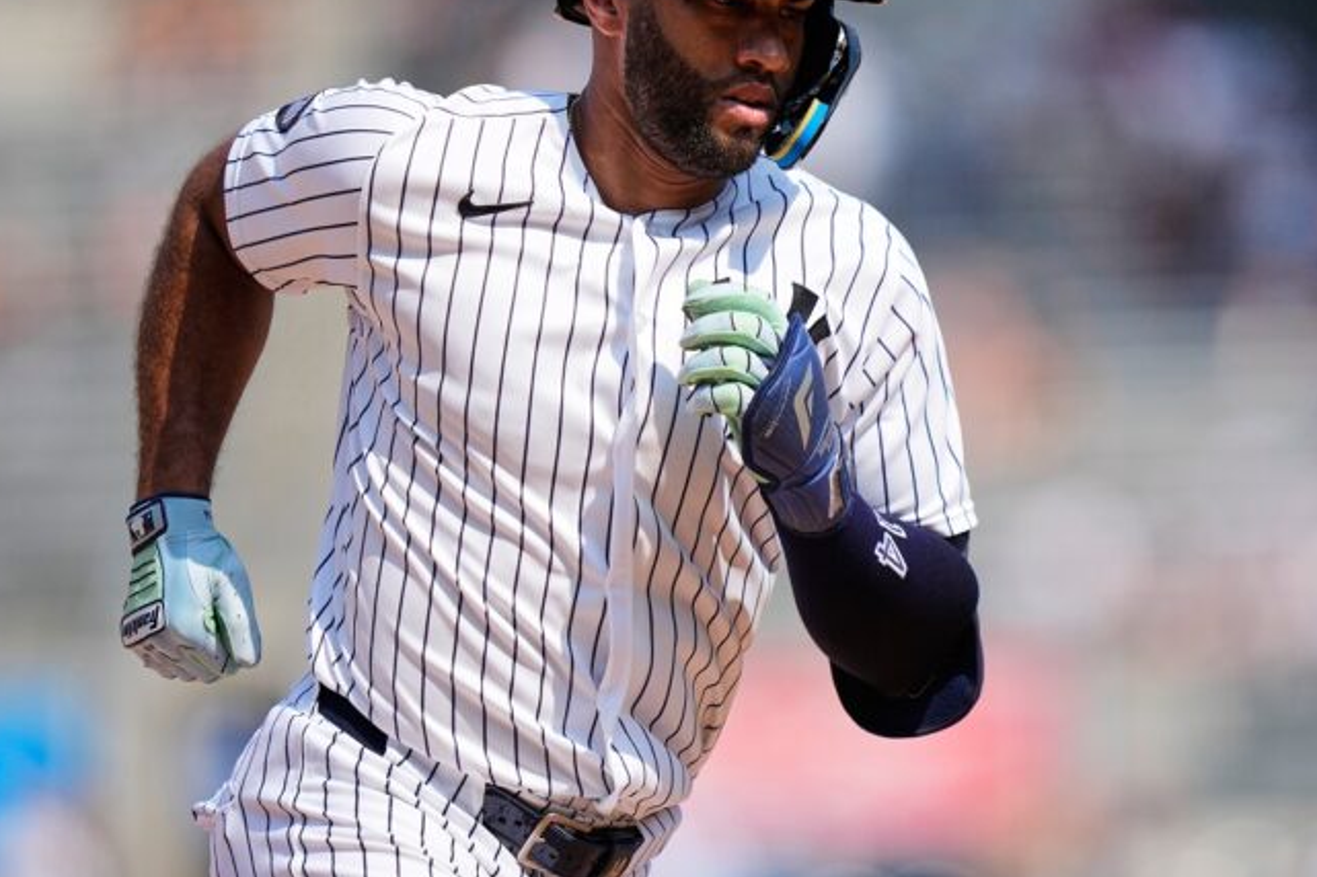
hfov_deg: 3.7
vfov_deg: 2.4
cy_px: 392
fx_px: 20553
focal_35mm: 562
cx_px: 766
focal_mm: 400
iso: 400
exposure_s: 1/6400
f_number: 2.8
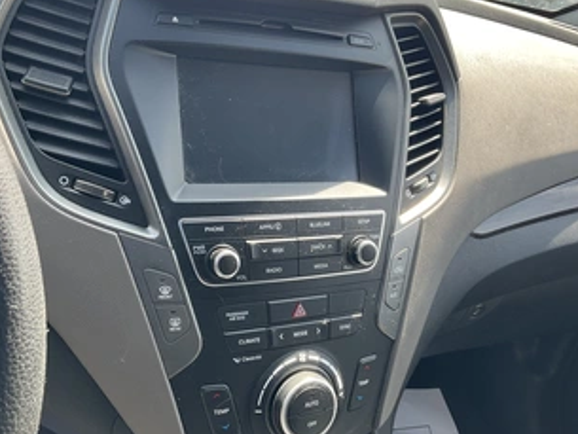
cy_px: 226
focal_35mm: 38
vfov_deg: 37.7
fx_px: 635
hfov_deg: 48.9
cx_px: 299
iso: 25
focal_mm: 3
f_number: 1.8
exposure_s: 1/164
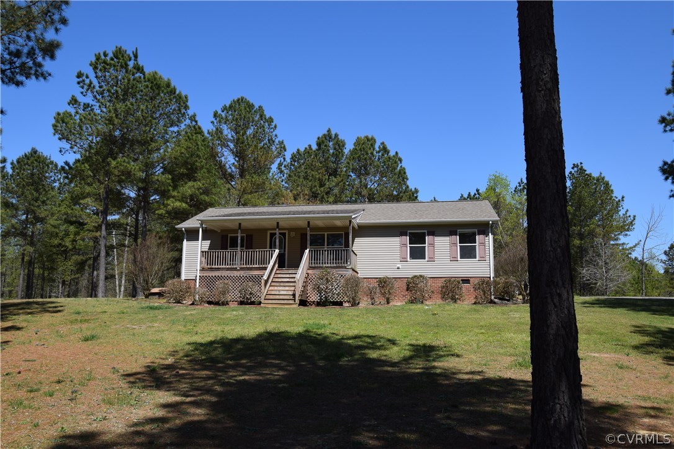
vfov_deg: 43.6
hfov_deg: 61.9
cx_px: 337
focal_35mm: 30
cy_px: 224
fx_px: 562
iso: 200
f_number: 10
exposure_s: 1/400
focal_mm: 20
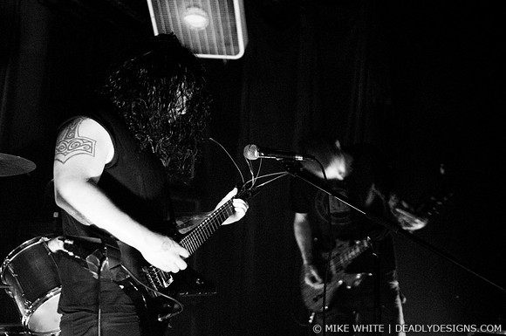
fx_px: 632
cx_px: 253
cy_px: 168
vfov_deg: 29.8
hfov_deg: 43.7
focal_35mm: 45
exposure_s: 1/25
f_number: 1.8
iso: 1000
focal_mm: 30
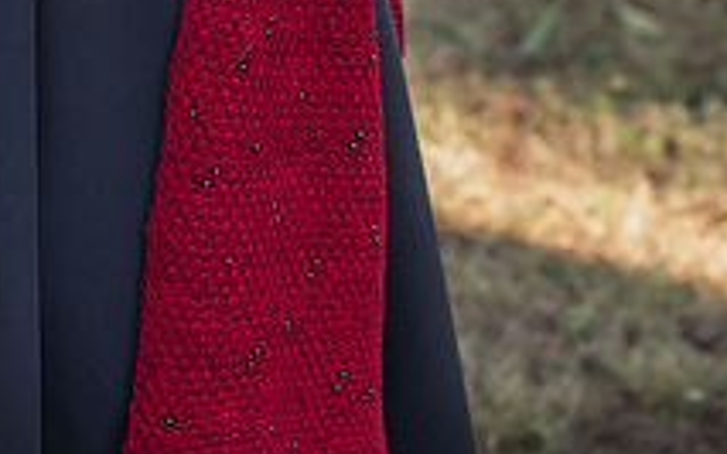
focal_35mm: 153
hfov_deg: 13.7
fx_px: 3031
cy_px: -515
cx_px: 237
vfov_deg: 8.1
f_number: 4.5
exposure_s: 1/50
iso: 640
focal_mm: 50
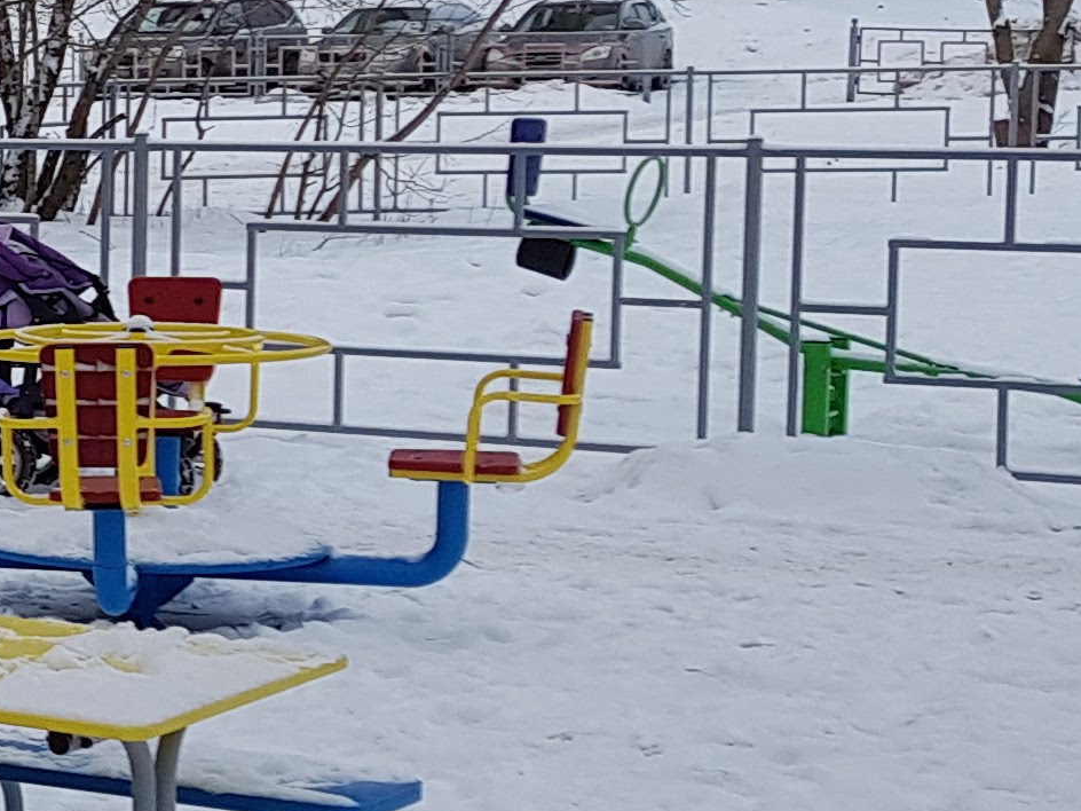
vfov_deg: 13.3
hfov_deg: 14.2
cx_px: -1217
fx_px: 3466
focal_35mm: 111
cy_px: 397
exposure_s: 1/1168
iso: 40
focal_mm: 4.2
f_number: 1.7
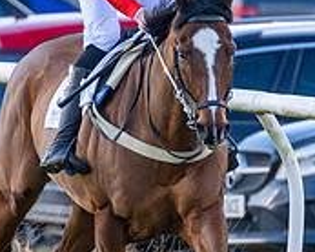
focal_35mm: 2088
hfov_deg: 0.9
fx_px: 19444
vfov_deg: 0.7
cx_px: 266
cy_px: 126
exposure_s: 1/1250
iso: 800
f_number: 4
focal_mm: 280
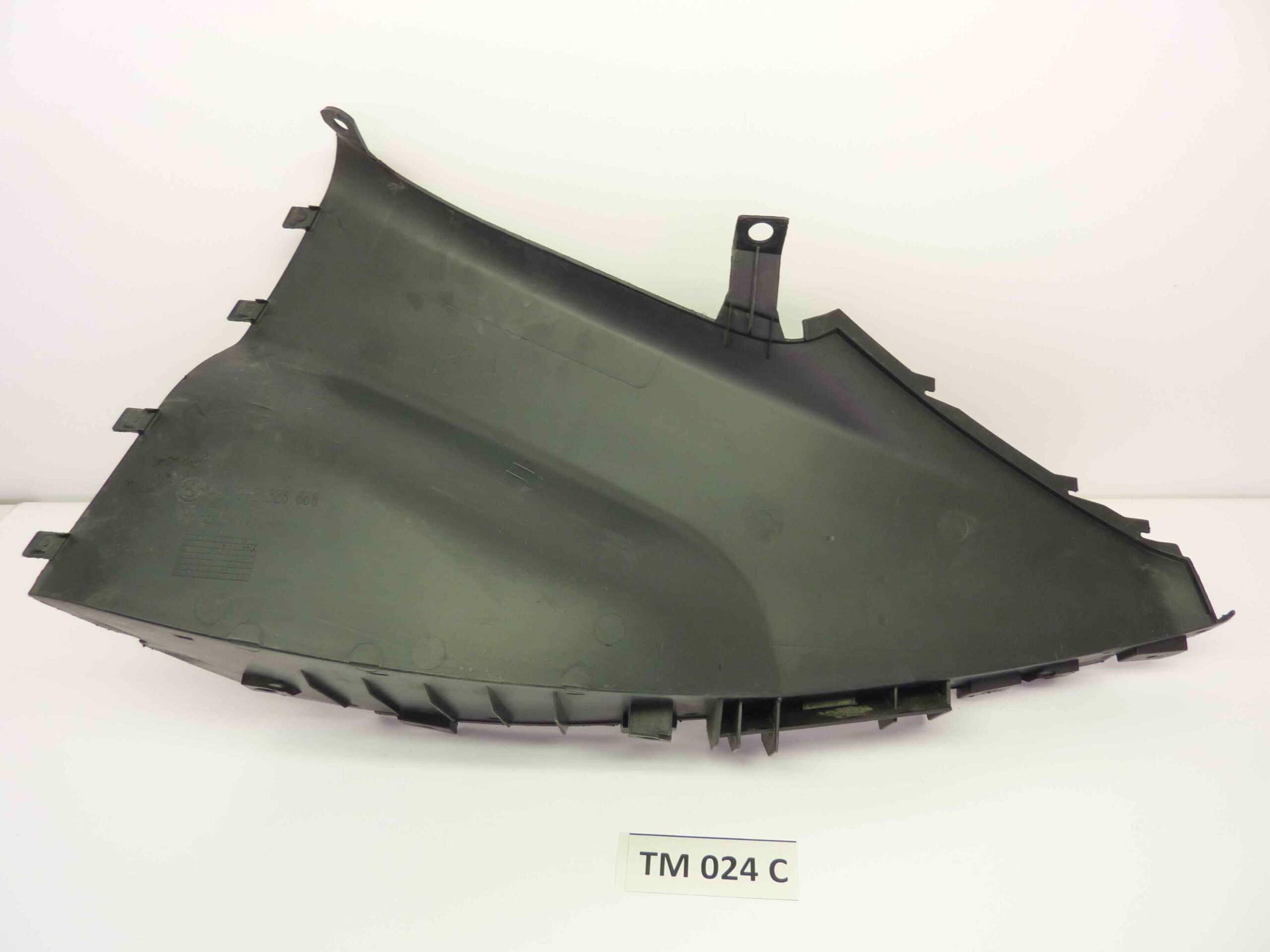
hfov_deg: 69.4
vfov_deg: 54.9
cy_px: 476
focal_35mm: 25
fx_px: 917
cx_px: 635
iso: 125
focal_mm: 4.1
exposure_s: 1/25
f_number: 3.3
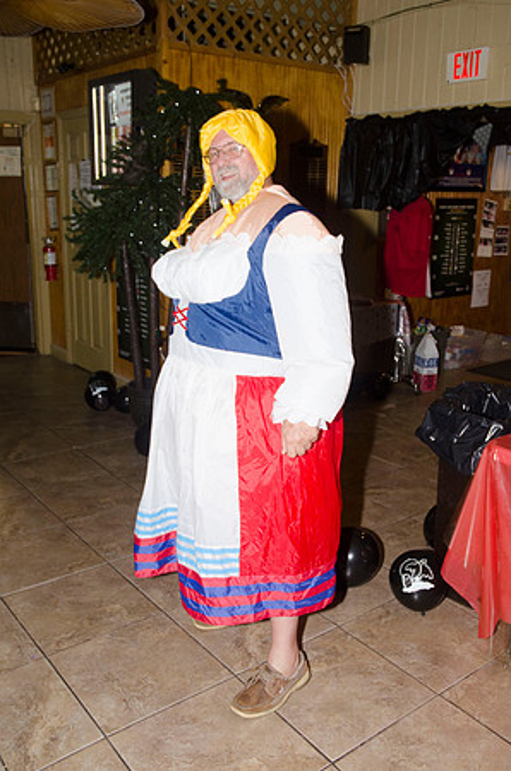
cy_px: 386
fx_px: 770
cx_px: 256
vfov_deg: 53.2
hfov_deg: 36.7
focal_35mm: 36
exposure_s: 1/60
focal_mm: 24
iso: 800
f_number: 5.6
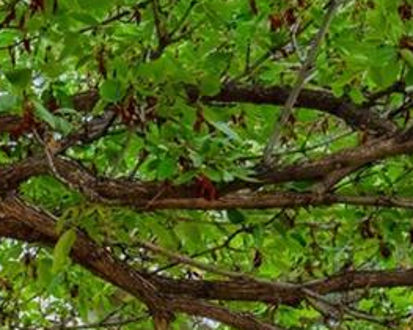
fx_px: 1673
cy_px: 732
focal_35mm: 137
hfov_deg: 11.3
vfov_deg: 10.1
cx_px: -625
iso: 160
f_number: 9
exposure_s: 1/800
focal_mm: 24
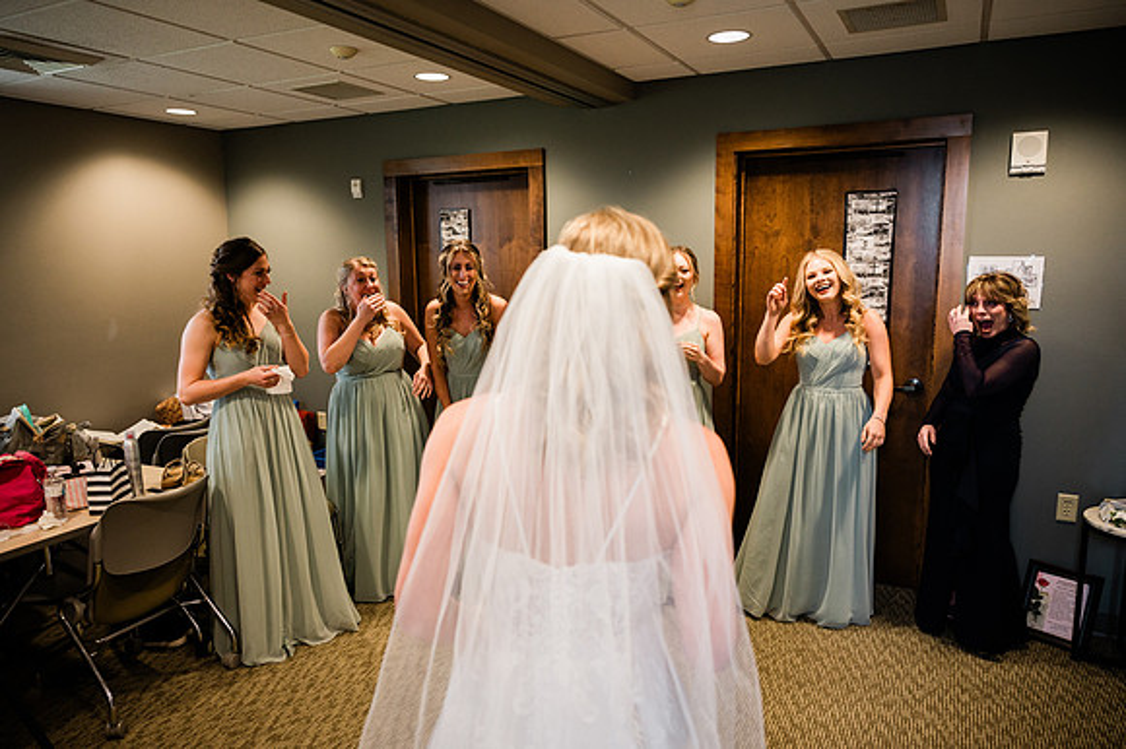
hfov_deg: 72.5
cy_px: 374
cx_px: 563
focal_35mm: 25
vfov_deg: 52.0
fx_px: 768
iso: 1000
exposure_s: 1/200
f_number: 2.8
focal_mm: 24
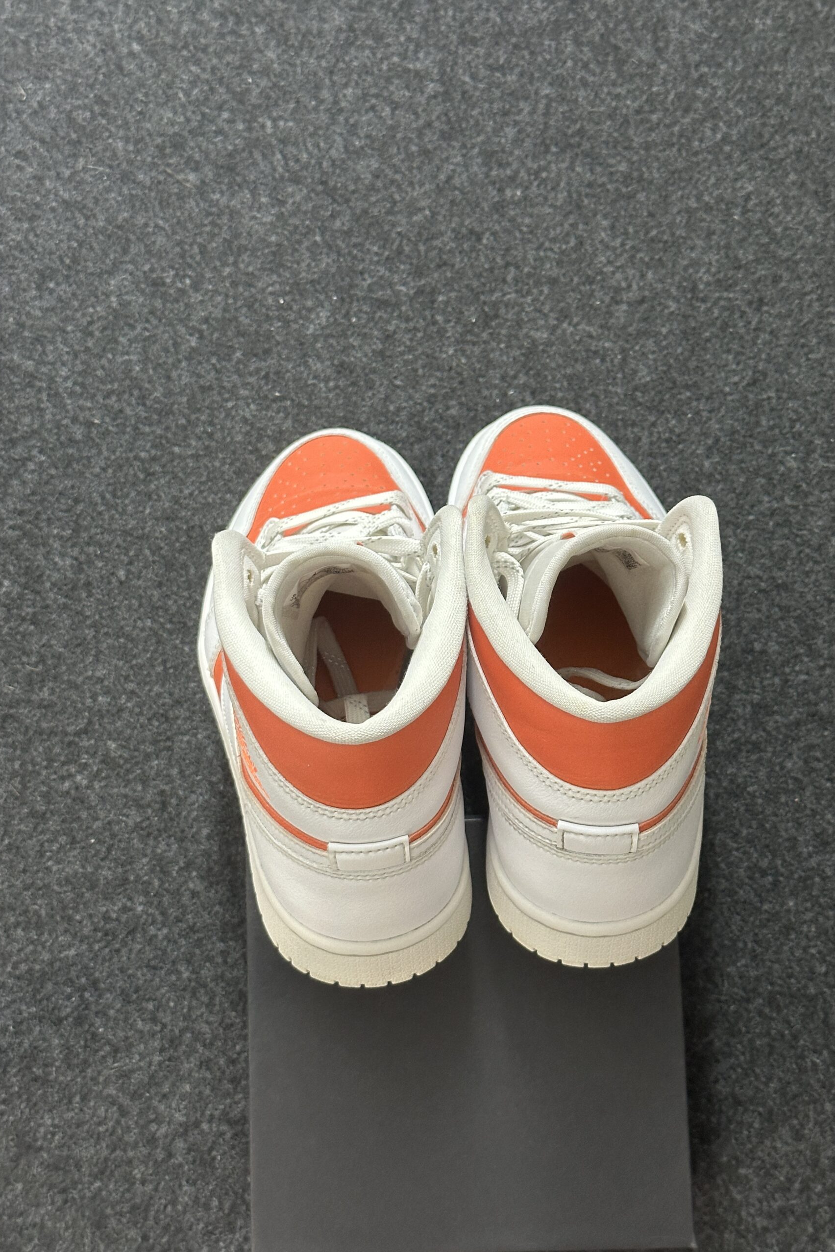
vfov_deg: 39.6
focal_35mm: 50
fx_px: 1739
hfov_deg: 27.0
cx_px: 467
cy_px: 626
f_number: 1.78
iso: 400
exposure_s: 1/36
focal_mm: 6.86
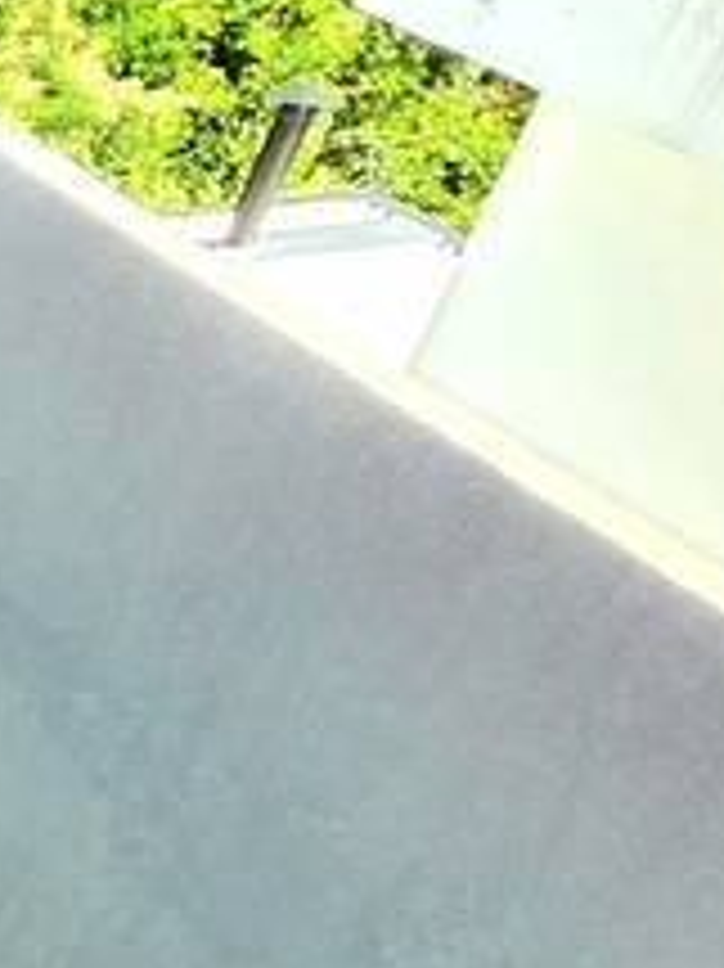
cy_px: 1504
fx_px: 2429
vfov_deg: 19.3
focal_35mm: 87
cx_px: -1583
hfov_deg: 10.4
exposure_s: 1/217
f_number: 2.2
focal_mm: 2.2
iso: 50
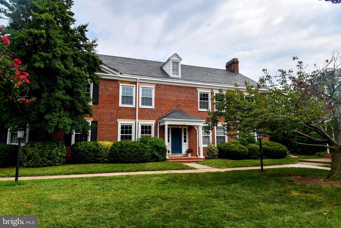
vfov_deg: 67.4
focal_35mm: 18
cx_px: 170
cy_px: 114
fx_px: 170
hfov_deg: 90.0
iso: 100
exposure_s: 1/250
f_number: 8
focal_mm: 12
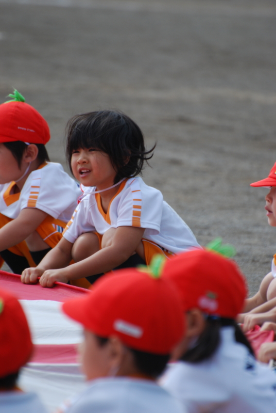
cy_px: 206
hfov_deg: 3.1
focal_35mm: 450
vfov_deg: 4.6
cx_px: 138
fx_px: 5157
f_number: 5.6
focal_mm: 300
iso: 200
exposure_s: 1/640
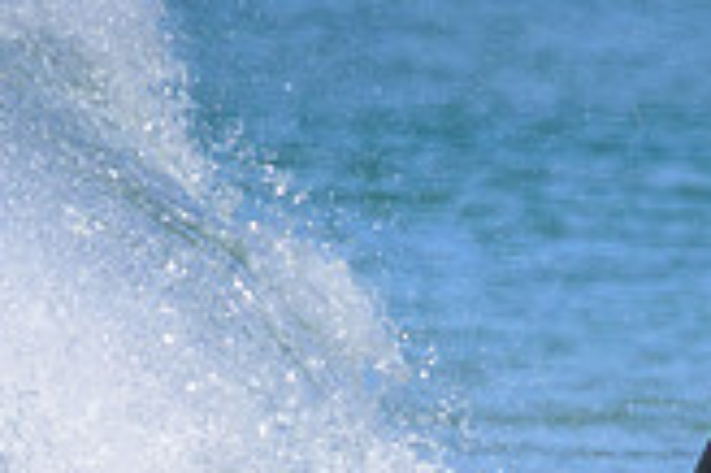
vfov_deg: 0.5
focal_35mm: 2837
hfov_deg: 0.7
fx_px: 55974
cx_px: 772
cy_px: 770
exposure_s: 1/2000
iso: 1400
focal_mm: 800
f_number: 11
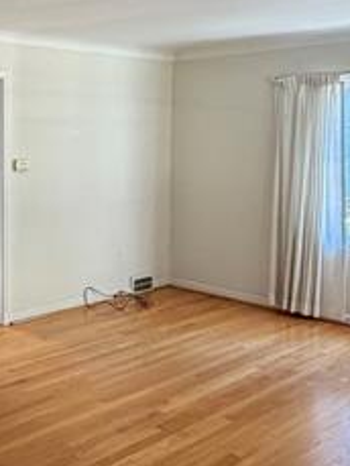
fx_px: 633
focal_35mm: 47
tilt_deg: -2.6
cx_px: -35
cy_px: 179
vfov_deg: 40.2
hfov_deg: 28.2
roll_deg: +0.0
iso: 400
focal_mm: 2.22
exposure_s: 1/60
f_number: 2.2
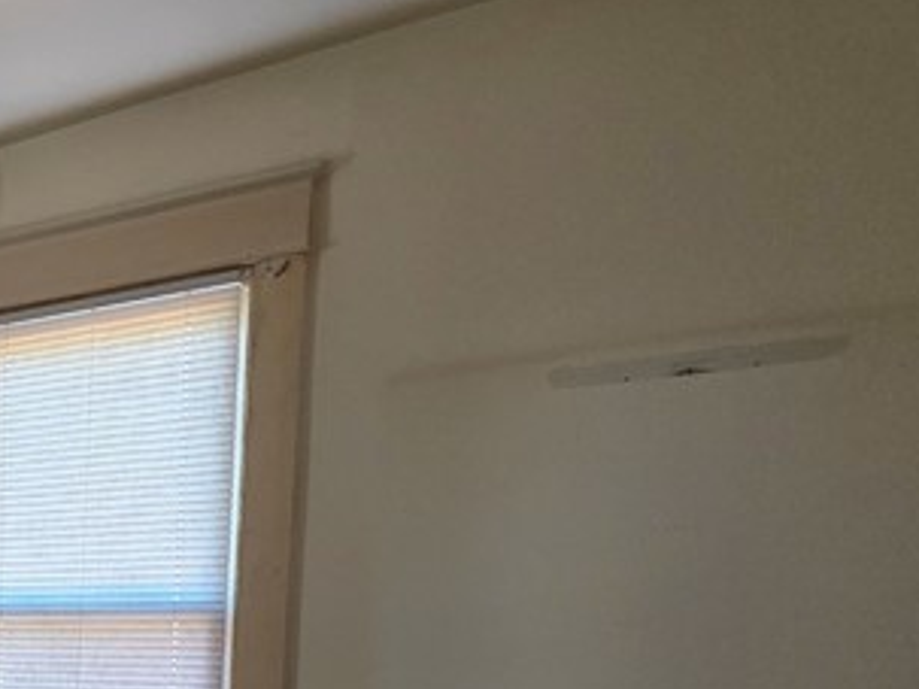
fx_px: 1168
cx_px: -224
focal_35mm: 44
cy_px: 804
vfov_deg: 28.9
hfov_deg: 33.5
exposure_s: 1/100
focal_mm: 2.2
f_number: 1.9
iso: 320
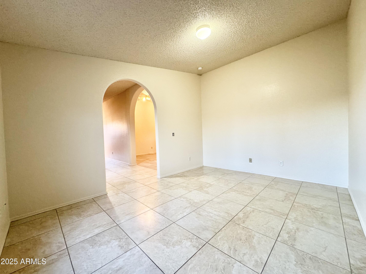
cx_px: 183
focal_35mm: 14
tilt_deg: -1.0
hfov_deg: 102.1
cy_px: 137
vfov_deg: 85.7
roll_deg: +1.9
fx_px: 148
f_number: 2.2
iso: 320
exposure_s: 1/60
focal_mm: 2.22
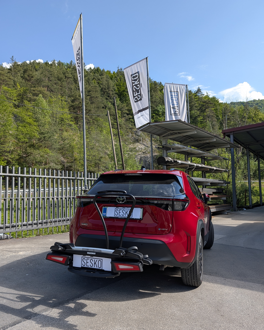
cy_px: 175
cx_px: 132
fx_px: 244
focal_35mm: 25
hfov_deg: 56.8
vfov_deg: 68.0
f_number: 1.68
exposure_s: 1/512
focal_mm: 6.9
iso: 19
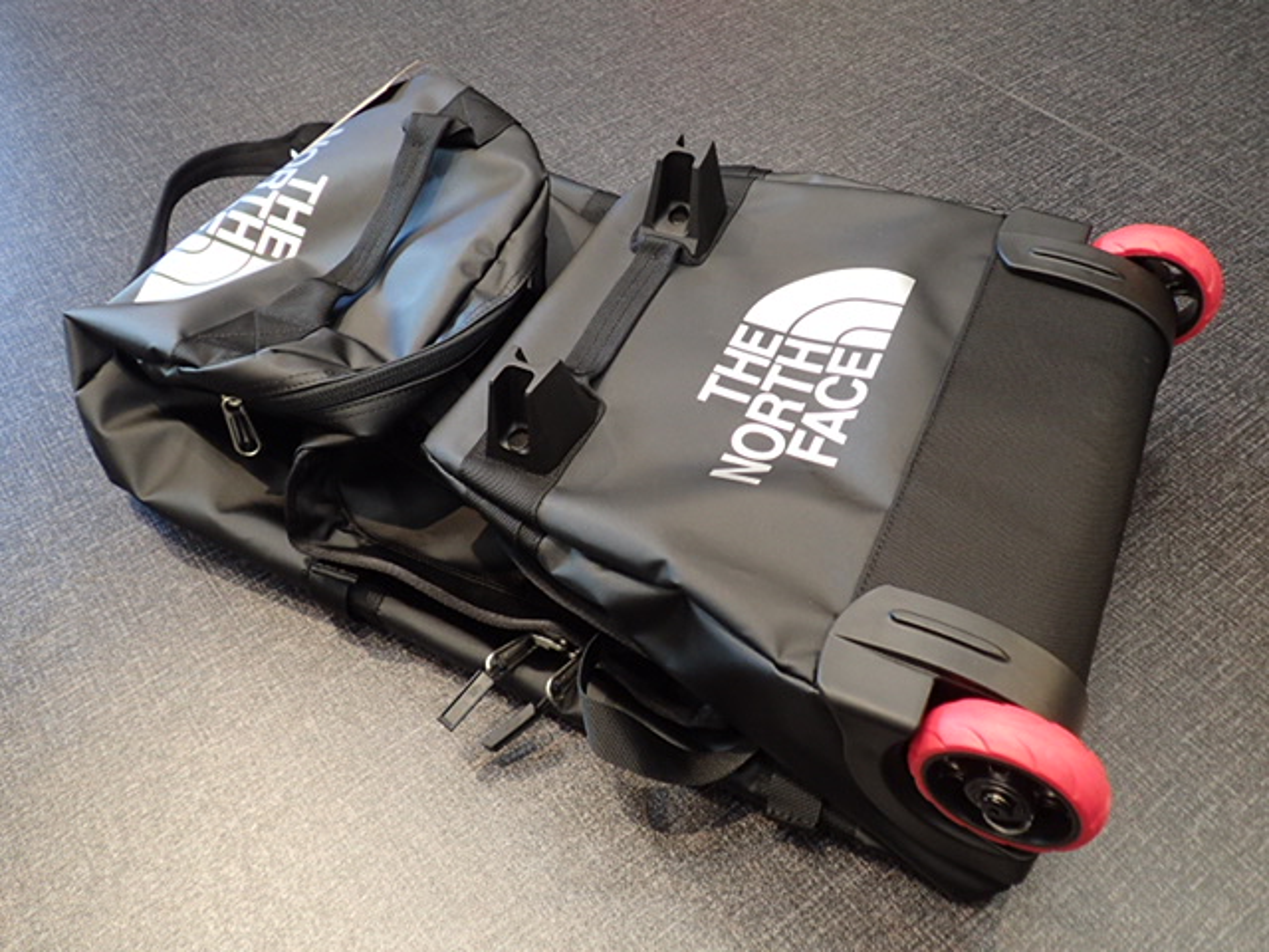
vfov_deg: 46.8
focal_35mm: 30
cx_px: 634
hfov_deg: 60.0
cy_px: 476
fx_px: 1100
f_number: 2.3
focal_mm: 5.5
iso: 200
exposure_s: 1/30
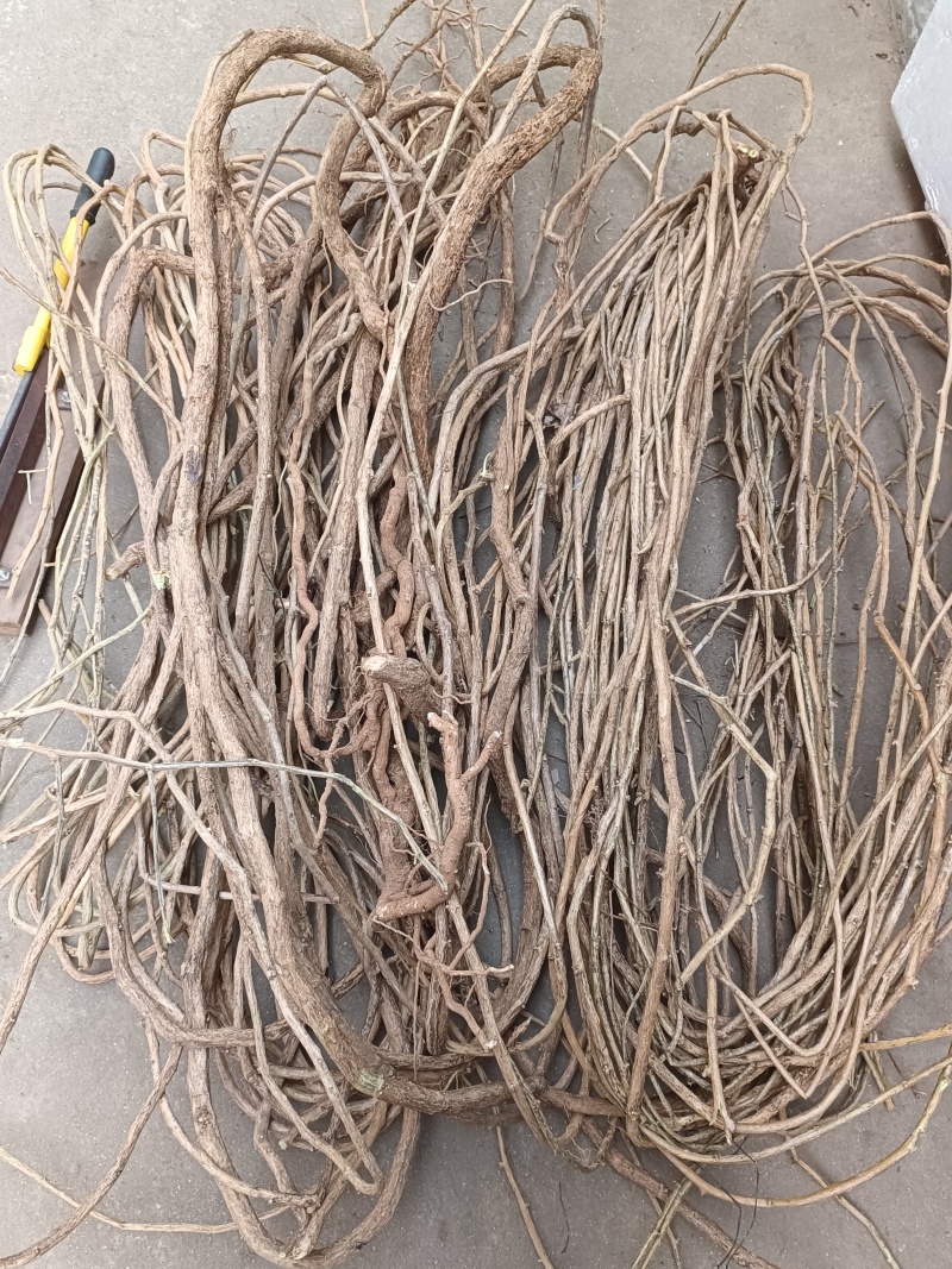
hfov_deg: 51.3
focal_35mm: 27
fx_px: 990
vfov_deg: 65.3
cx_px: 476
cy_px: 634
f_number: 1.9
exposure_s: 1/50
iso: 591
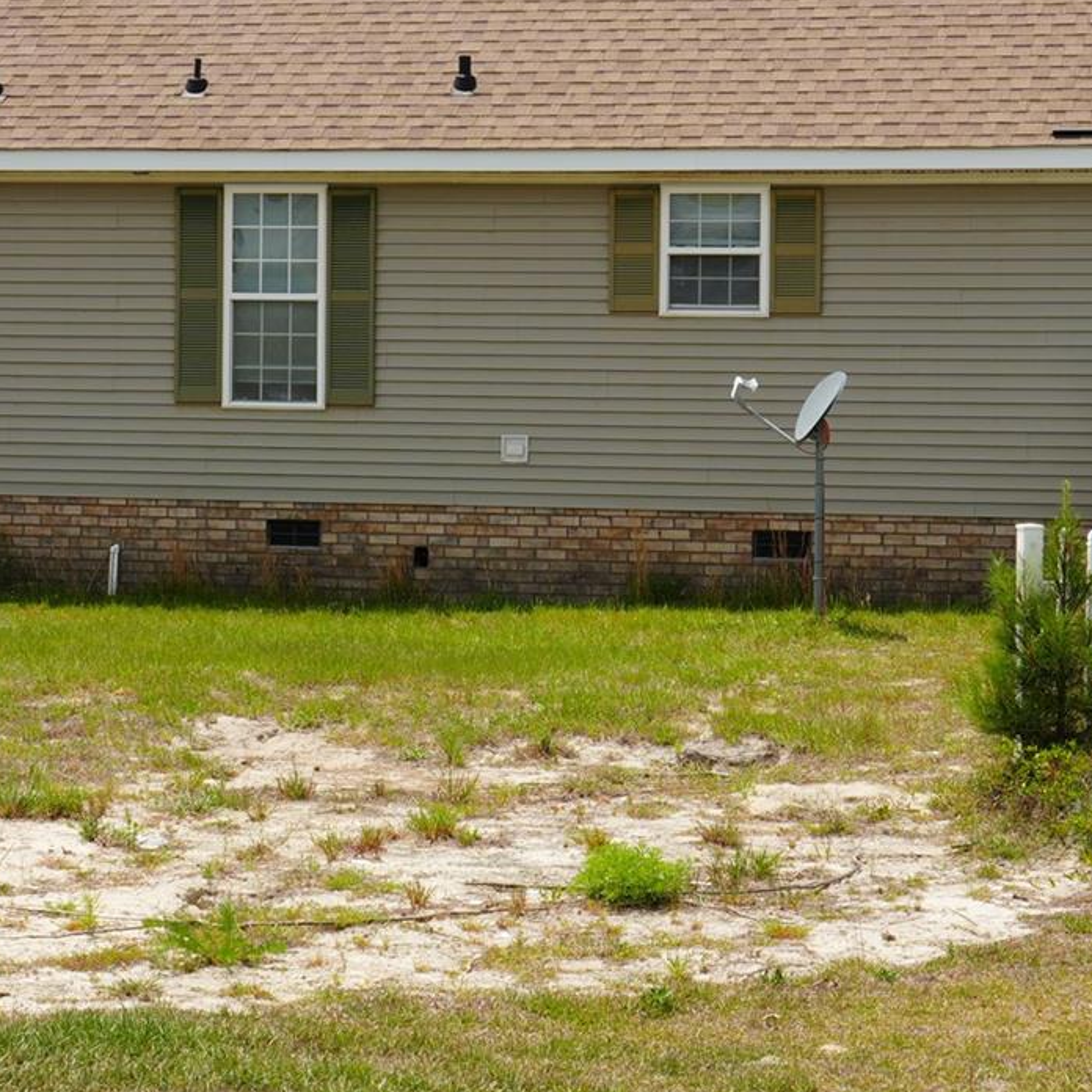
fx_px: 3212
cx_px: 538
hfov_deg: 19.3
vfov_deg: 19.3
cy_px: 410
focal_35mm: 90
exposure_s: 1/160
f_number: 10
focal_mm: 24
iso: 100
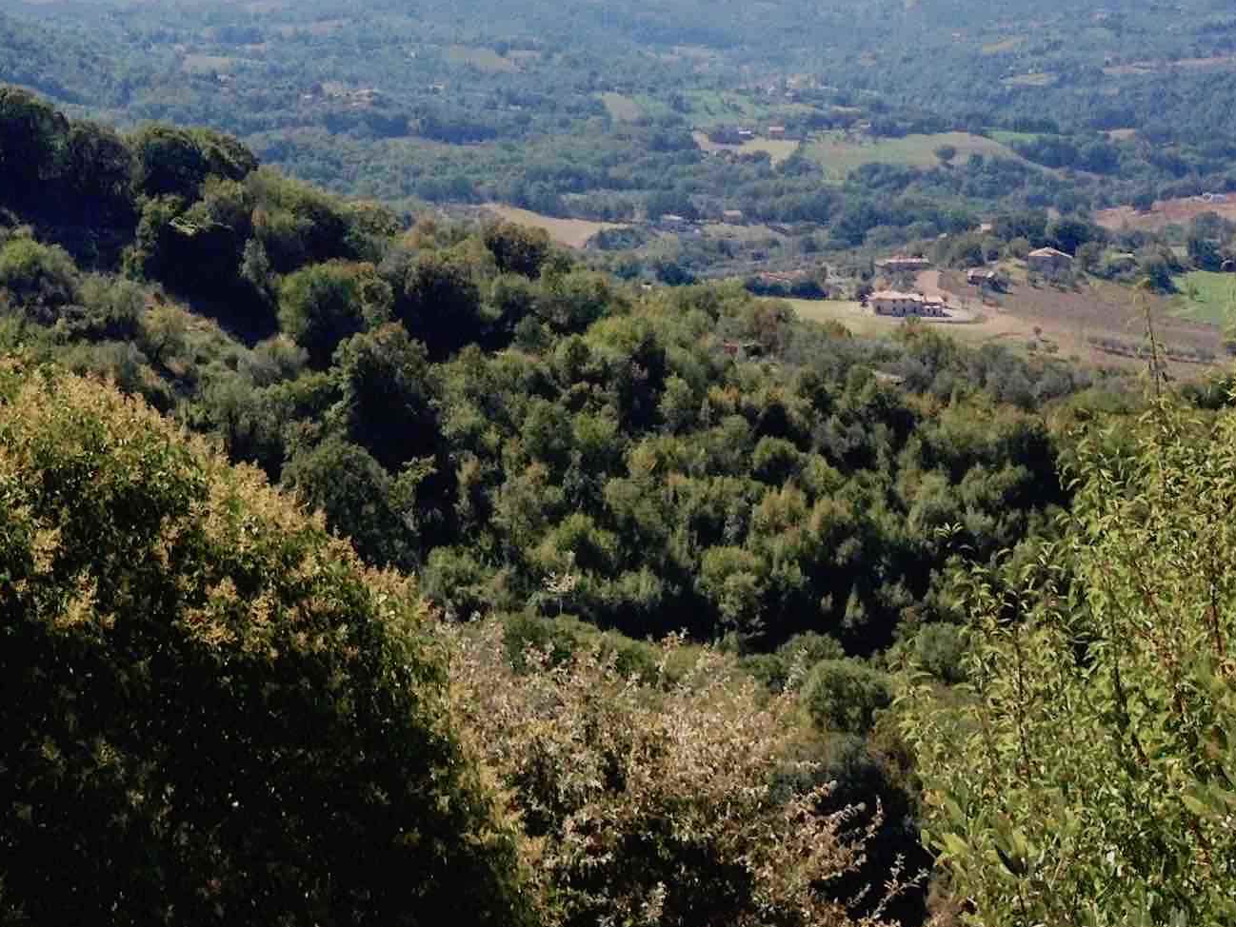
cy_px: -10
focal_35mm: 88
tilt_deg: -1.6
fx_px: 3143
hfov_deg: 21.8
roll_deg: -1.1
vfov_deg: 16.4
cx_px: 160
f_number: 2.4
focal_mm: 4.28
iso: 50
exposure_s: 1/2632
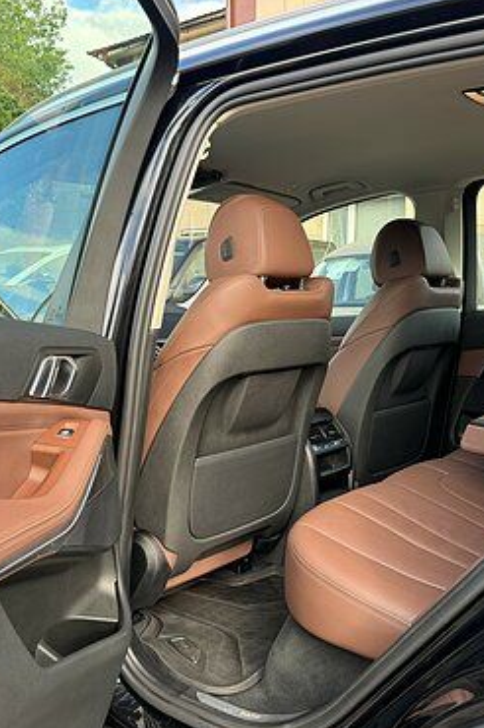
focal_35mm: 37
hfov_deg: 35.8
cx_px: 203
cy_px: 396
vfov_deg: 51.9
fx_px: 748
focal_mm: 6.76
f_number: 1.78
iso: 125
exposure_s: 1/121
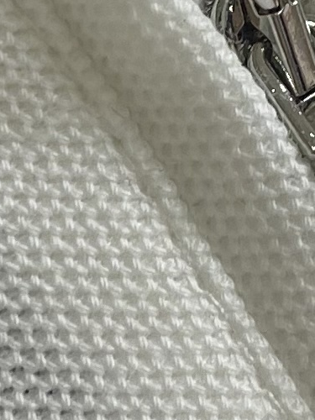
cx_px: 331
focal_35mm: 78
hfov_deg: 18.3
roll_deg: +3.6
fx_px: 946
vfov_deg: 24.9
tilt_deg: -13.8
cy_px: 139
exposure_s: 1/100
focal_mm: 5.1
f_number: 1.6
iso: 64
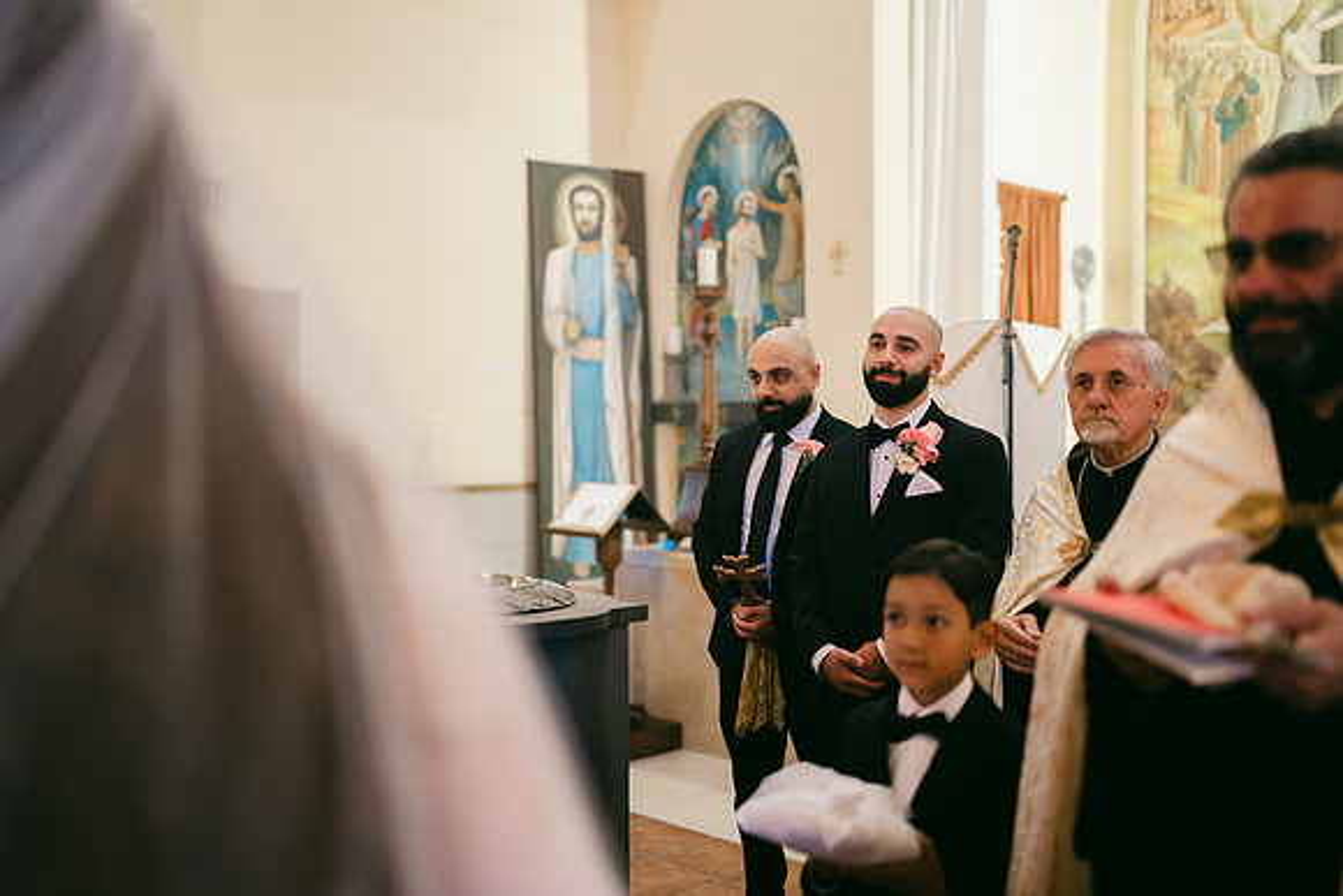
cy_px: 448
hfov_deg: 52.8
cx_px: 658
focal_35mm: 36
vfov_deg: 36.7
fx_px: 1351
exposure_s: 1/320
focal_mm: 35
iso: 800
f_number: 1.2
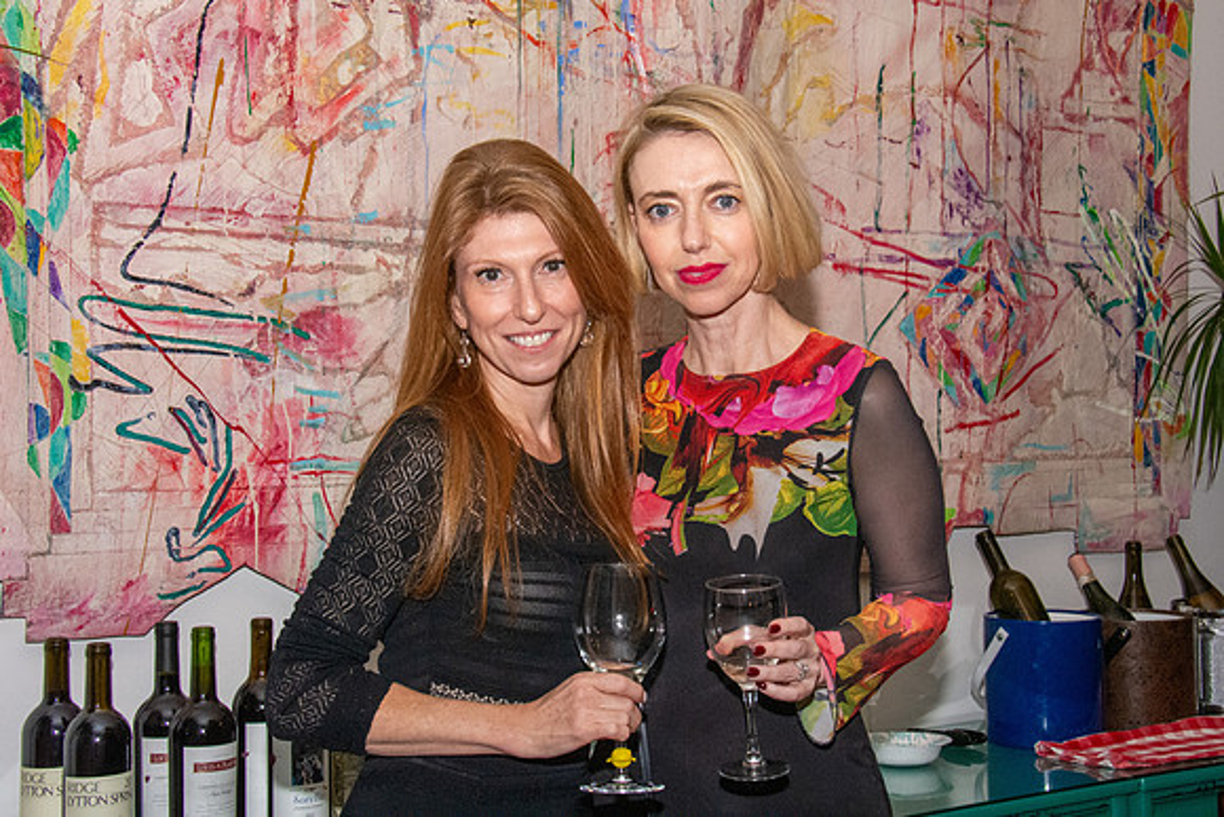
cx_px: 612
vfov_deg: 22.6
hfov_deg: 33.4
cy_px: 408
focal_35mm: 60
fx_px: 2040
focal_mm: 40
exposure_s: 1/125
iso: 5000
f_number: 13
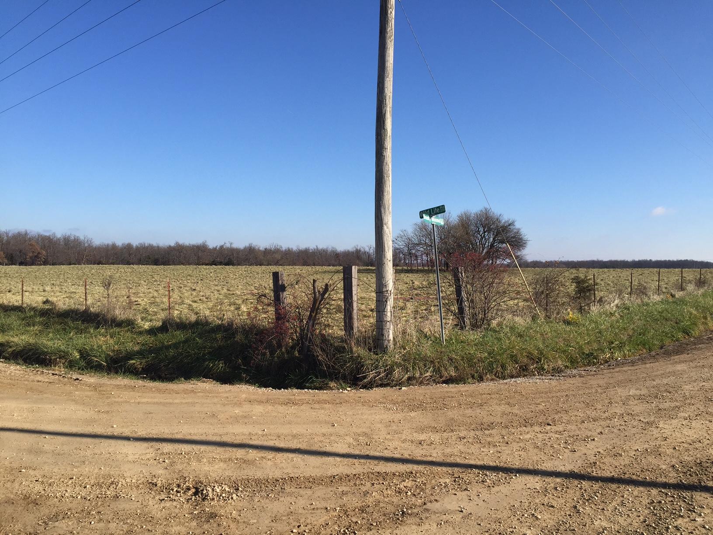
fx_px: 597
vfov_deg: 48.2
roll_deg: -1.2
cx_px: 356
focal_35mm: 29
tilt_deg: +0.7
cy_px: 268
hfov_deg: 61.7
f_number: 2.2
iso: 32
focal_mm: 4.15
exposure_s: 1/1647
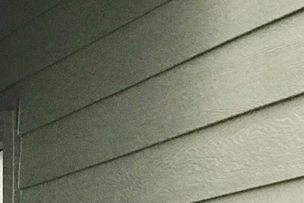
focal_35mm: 299
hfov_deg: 6.6
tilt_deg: -0.6
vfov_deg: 4.5
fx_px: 2526
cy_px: 428
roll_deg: +1.0
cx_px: -408
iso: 40
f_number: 2.8
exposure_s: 1/60
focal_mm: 6.6
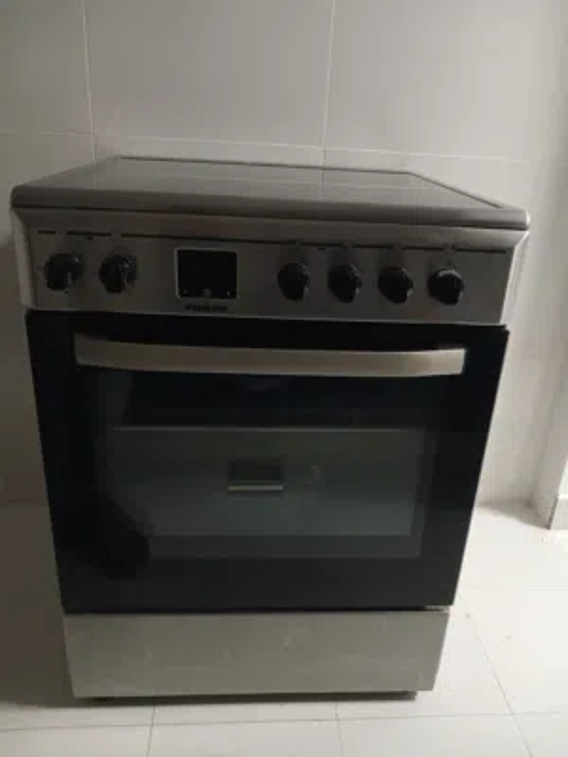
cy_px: 378
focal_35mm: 27
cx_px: 284
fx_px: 591
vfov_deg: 65.3
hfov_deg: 51.4
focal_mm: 4
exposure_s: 1/16.7
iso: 800
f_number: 1.8
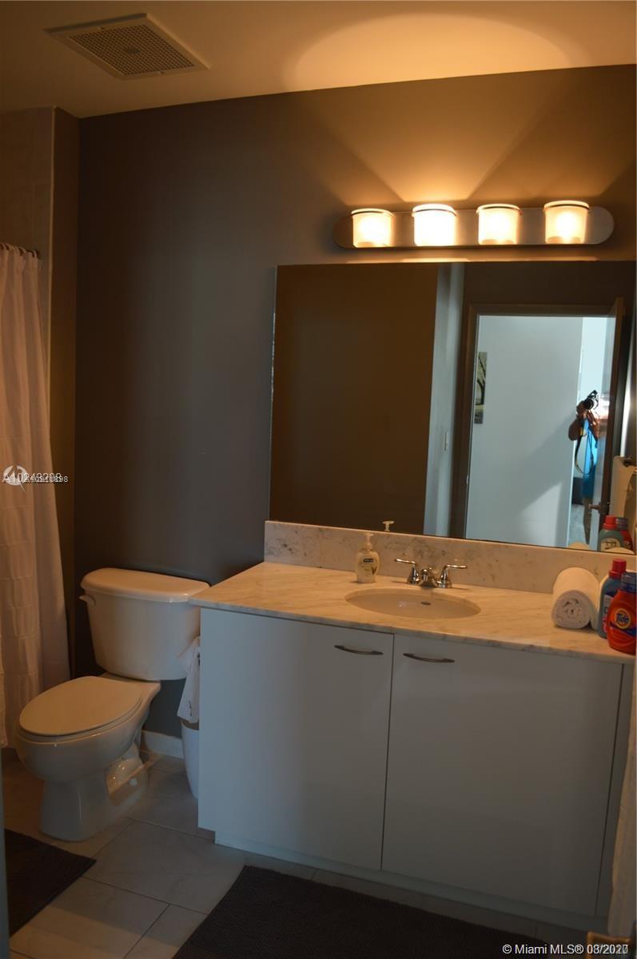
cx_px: 318
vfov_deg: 67.4
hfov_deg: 47.8
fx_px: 718
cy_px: 480
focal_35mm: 27
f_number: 3.5
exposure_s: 1/30
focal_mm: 18
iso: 220
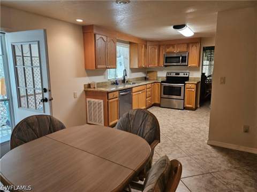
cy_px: 96
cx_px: 128
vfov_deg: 58.9
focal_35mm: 23
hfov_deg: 73.9
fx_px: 171
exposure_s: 1/120
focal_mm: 5.4
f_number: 1.8
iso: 200
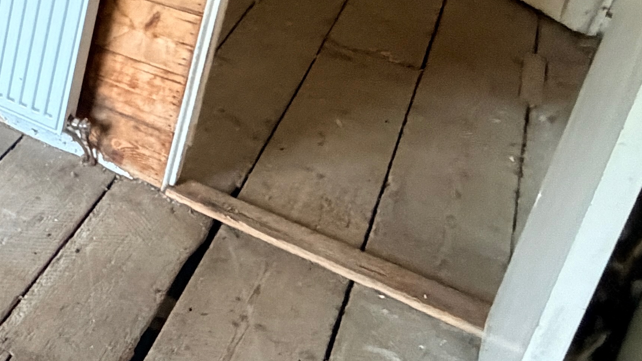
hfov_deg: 26.1
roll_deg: -0.5
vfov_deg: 21.1
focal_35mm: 51
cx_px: -377
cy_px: -124
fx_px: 868
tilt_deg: -19.3
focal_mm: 2.22
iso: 640
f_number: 2.2
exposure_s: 1/60
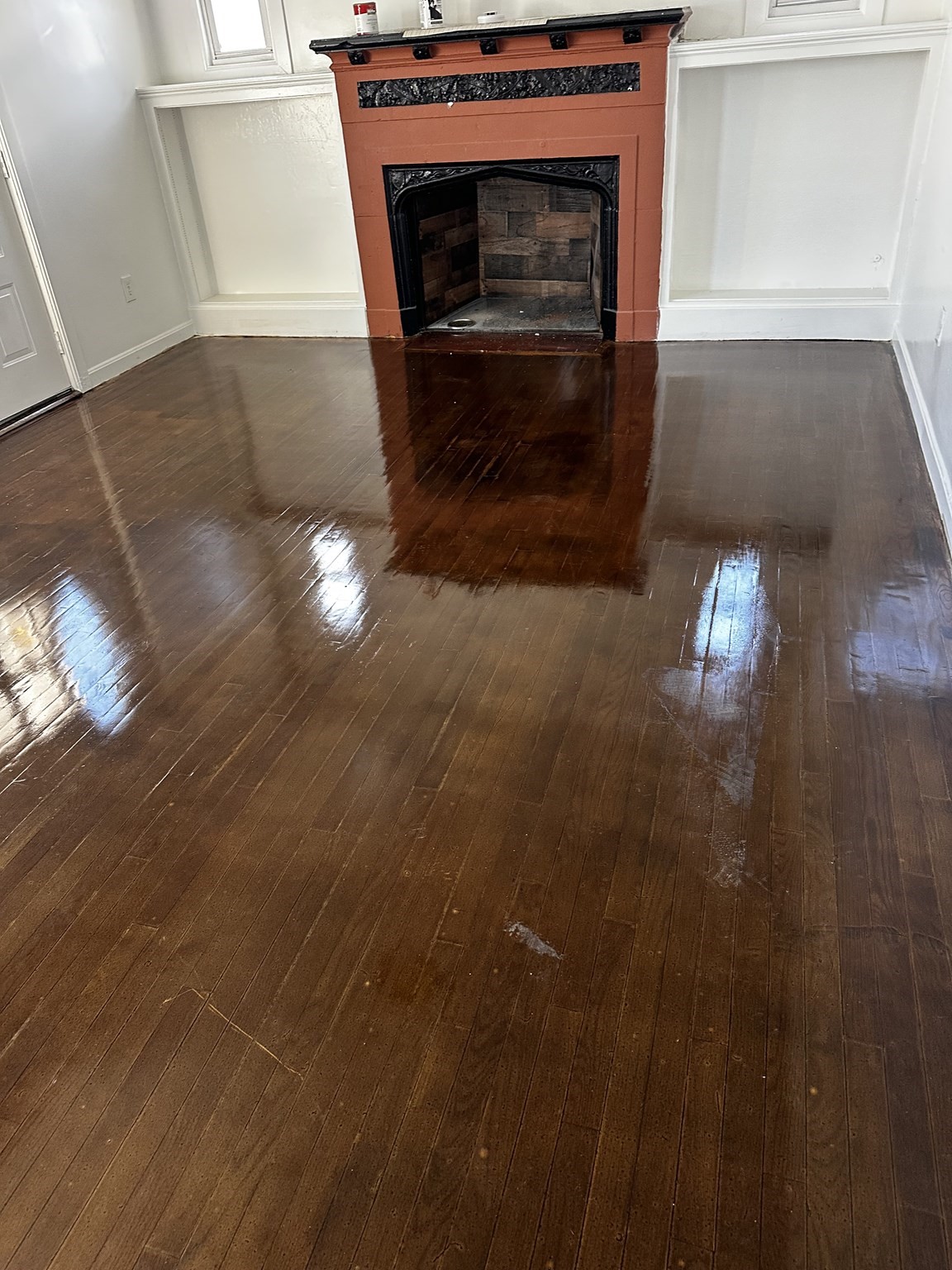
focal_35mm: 24
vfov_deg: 71.6
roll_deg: +4.3
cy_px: 635
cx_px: 476
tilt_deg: -31.9
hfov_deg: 56.8
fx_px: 880
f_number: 1.78
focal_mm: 6.86
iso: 250
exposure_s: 1/90
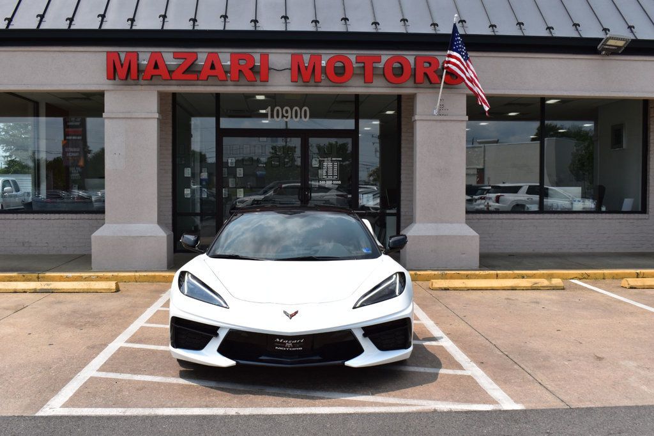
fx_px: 681
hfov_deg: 51.3
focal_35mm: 38
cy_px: 218
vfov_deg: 35.5
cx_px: 327
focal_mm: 25
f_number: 11
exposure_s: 1/500
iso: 280
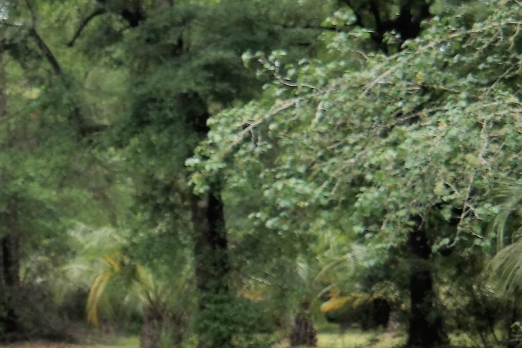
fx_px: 1783
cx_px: -356
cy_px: 321
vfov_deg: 11.1
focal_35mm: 123
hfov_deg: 14.9
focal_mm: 24
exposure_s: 1/125
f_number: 4.5
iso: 100
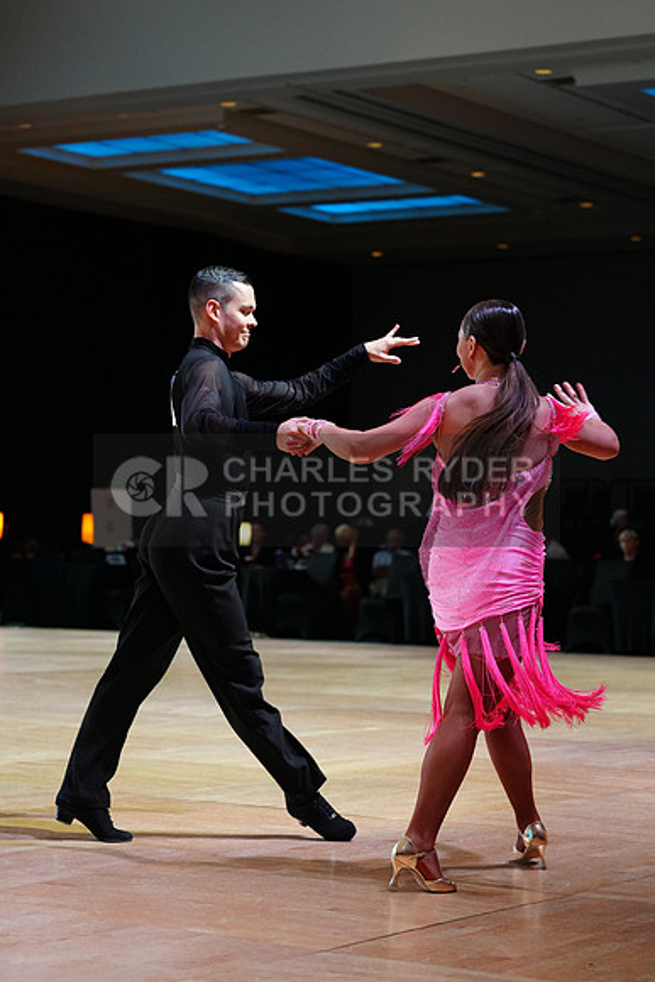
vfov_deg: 24.5
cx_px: 328
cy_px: 491
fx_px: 2264
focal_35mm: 83
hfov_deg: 16.5
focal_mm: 83
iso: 2500
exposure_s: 1/320
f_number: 4
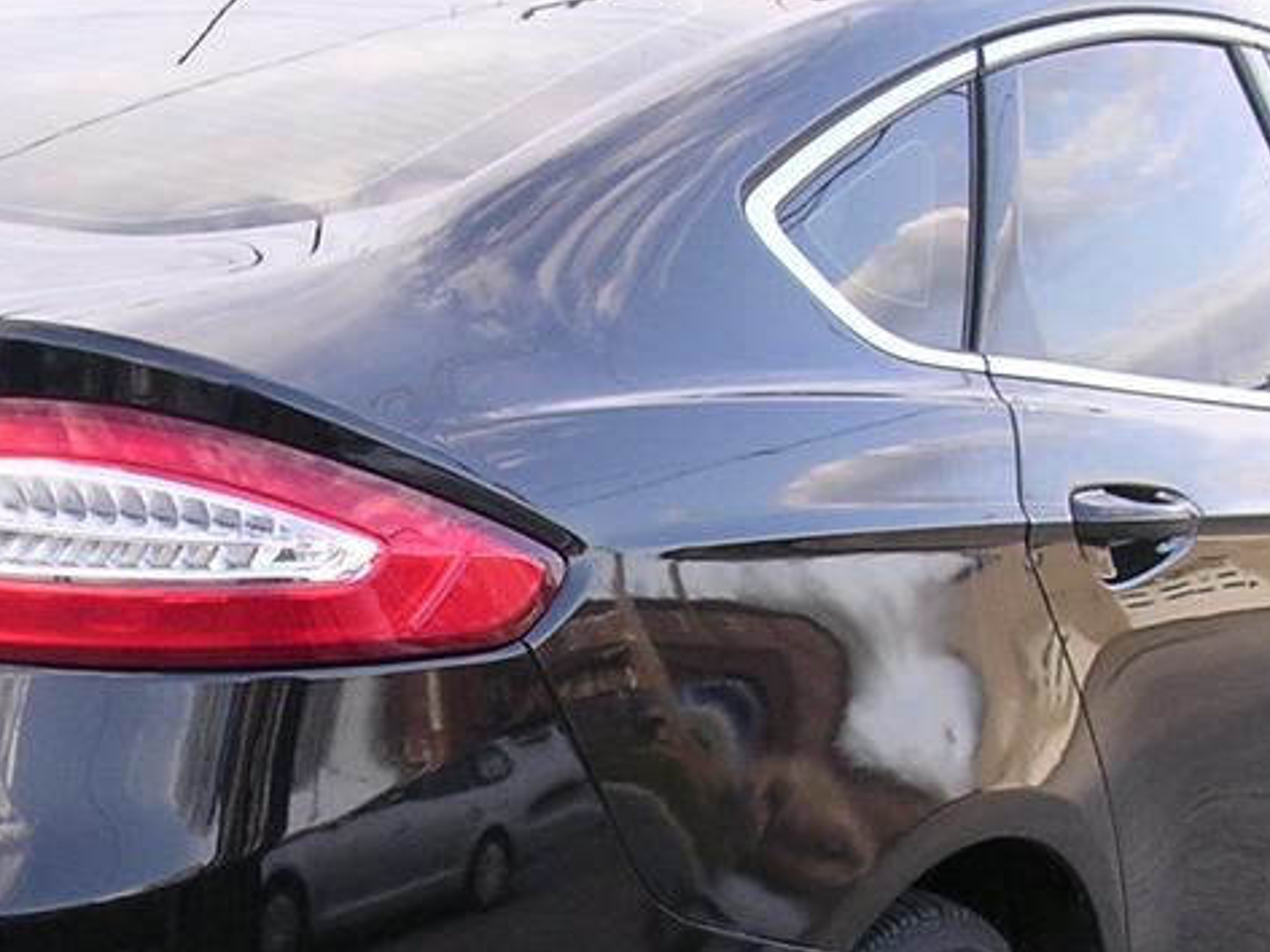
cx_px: 293
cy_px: 718
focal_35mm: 103
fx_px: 3779
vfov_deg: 14.3
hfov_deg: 18.9
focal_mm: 5.8
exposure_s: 1/85.2
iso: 100
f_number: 2.8
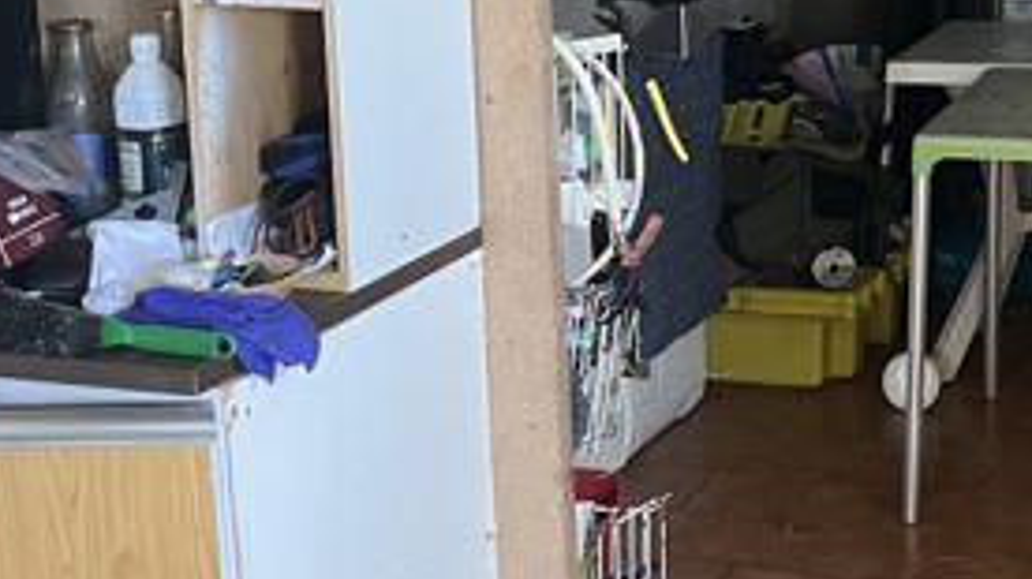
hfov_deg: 25.0
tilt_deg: -10.5
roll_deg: +1.1
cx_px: 972
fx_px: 2243
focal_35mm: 82
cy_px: 0
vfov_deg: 14.5
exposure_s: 1/60
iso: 400
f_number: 1.6
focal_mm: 5.1
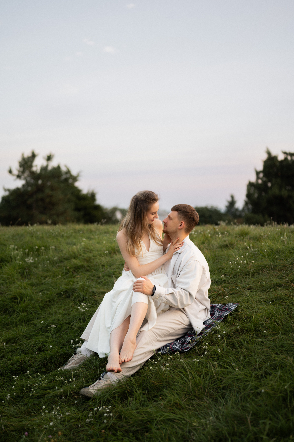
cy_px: 221
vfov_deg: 39.6
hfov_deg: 27.0
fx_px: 613
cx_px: 147
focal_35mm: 50
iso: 250
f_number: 1.8
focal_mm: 50
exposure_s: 1/250
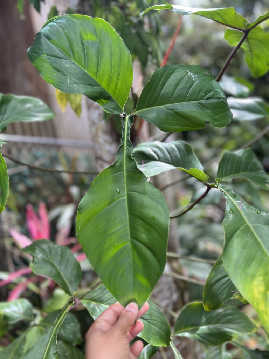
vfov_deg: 67.3
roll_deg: +10.0
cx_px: 134
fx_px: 269
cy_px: 180
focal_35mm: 26
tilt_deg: -2.7
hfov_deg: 53.1
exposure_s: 1/200
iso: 40
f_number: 1.5
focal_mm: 5.7
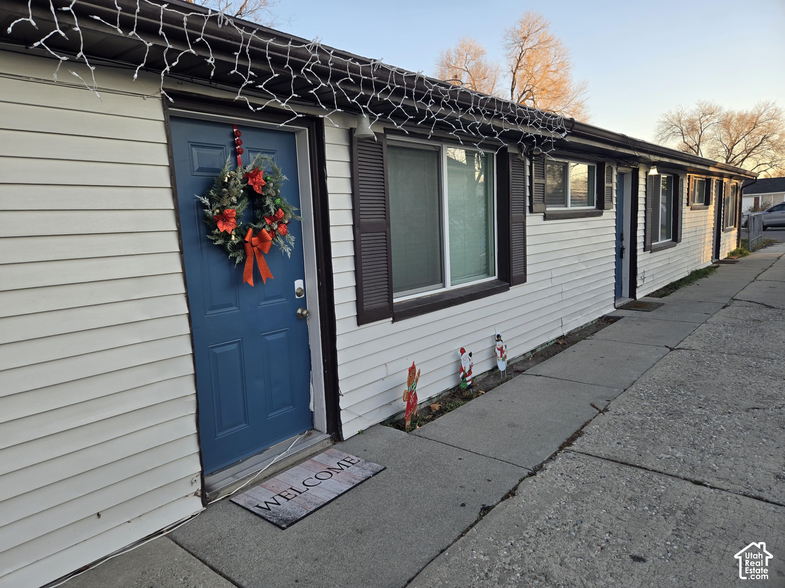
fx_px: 522
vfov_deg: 58.9
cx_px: 392
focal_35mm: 23
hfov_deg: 73.9
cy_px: 294
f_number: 1.8
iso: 25
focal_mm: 5.4
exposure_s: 1/191
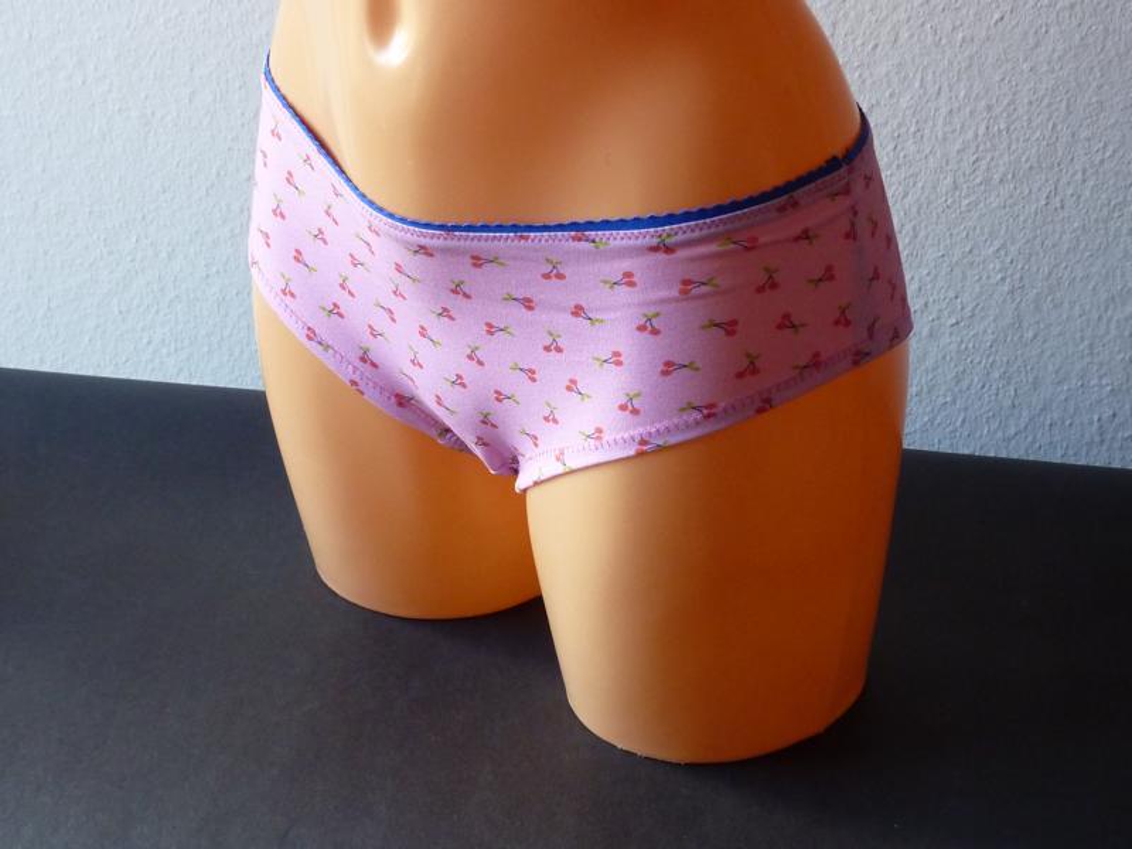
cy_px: 424
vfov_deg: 18.4
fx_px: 2616
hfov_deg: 24.4
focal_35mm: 80
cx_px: 566
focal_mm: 9.1
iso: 250
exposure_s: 1/40
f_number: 3.9
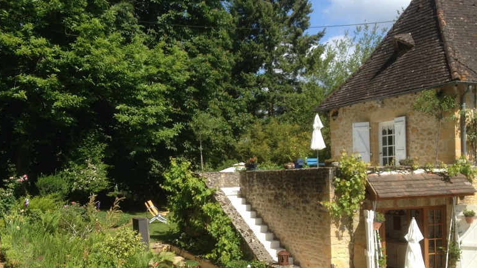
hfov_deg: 41.9
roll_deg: +2.3
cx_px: 191
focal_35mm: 49
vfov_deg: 24.3
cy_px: 185
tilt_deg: -3.0
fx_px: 620
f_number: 2.4
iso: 50
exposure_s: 1/1255
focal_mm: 4.28
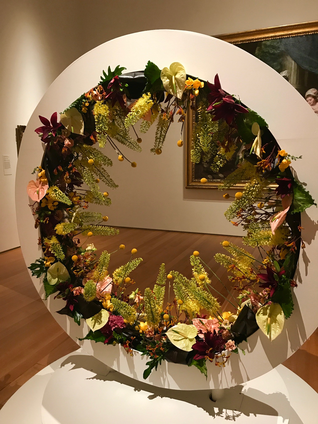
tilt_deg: -7.5
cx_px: 159
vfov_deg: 63.4
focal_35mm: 28
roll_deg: +1.8
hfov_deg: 49.7
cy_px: 212
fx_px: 343
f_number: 1.8
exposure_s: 1/15
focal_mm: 3.99
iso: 50
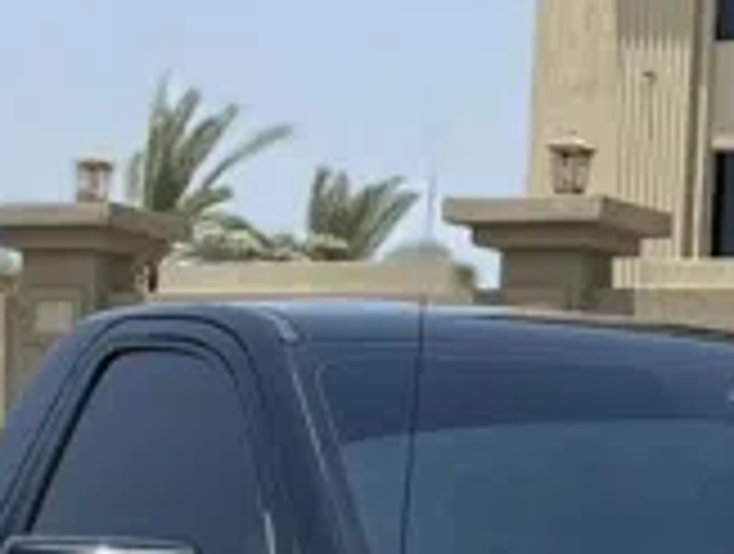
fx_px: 1998
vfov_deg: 15.6
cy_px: 50
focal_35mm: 94
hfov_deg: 20.1
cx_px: 761
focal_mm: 6.76
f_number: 1.78
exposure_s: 1/5714
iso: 80
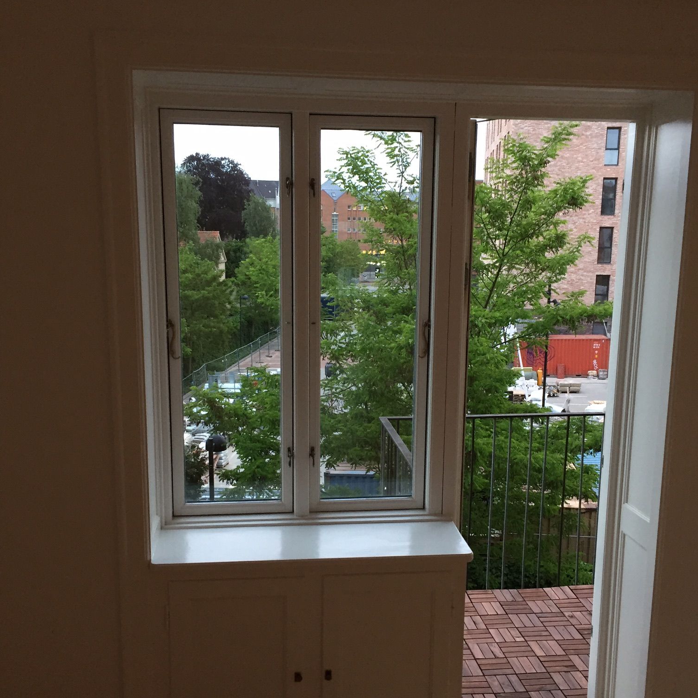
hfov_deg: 47.2
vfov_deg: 47.1
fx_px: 798
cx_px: 356
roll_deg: -1.5
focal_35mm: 35
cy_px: 386
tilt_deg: -10.2
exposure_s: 1/33
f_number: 2.2
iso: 160
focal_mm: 4.15
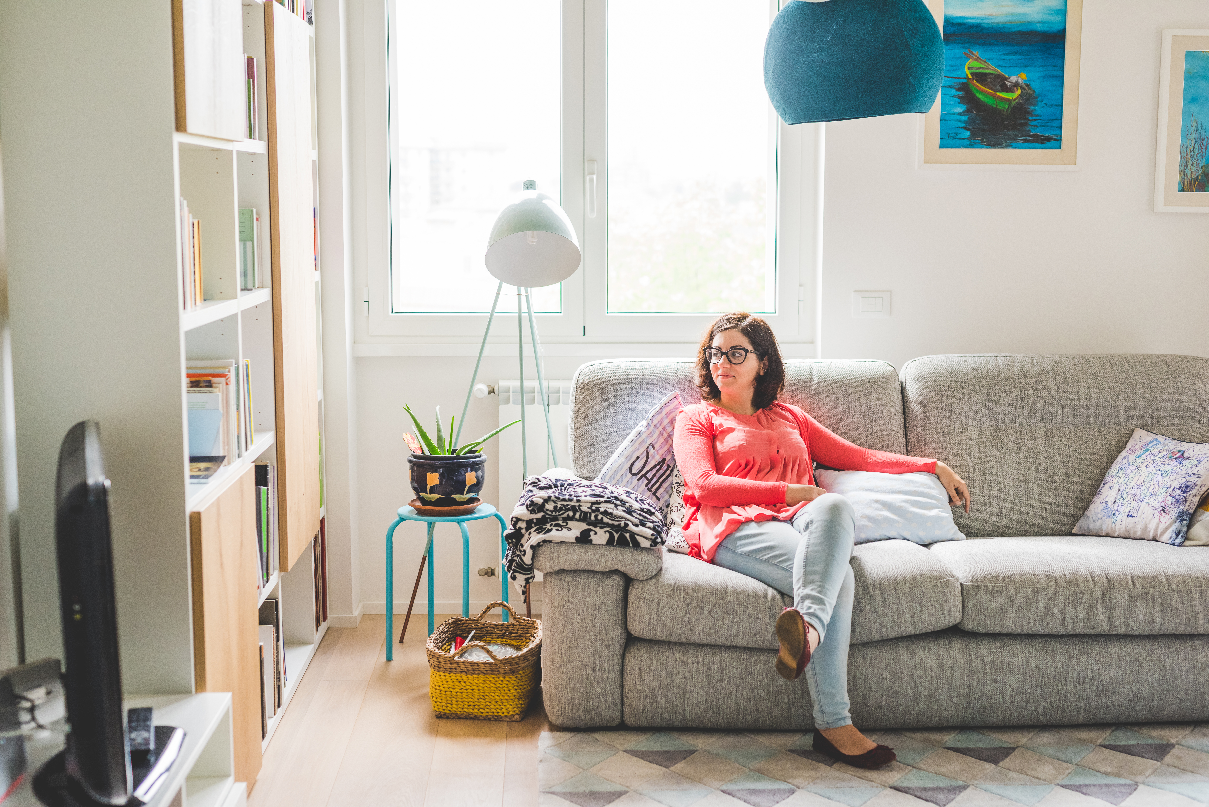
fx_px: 1680
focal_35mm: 50
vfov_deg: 27.0
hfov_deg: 39.6
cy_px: 404
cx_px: 604
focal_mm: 50
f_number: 2.8
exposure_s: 1/320
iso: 800
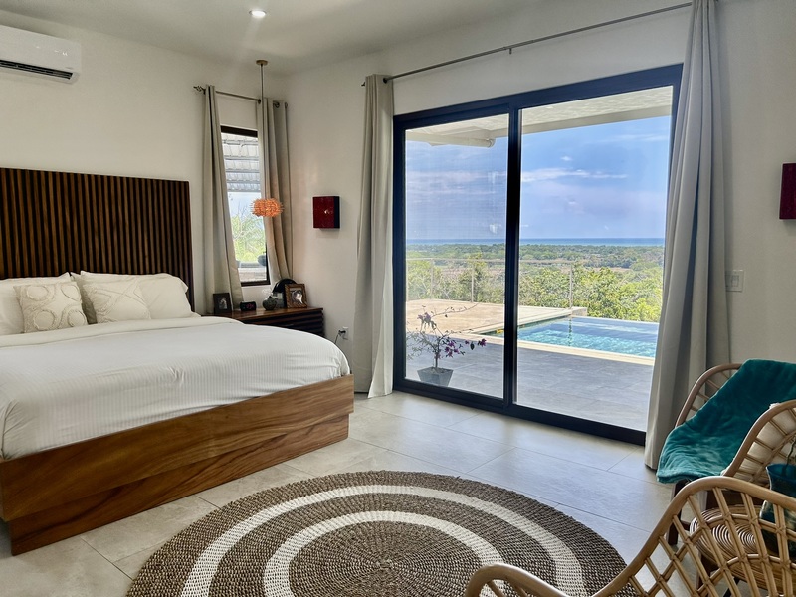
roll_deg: -0.2
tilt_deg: -5.8
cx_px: 398
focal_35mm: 26
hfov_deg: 67.3
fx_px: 598
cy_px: 298
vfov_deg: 53.1
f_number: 1.5
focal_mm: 5.7
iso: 50
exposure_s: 1/654
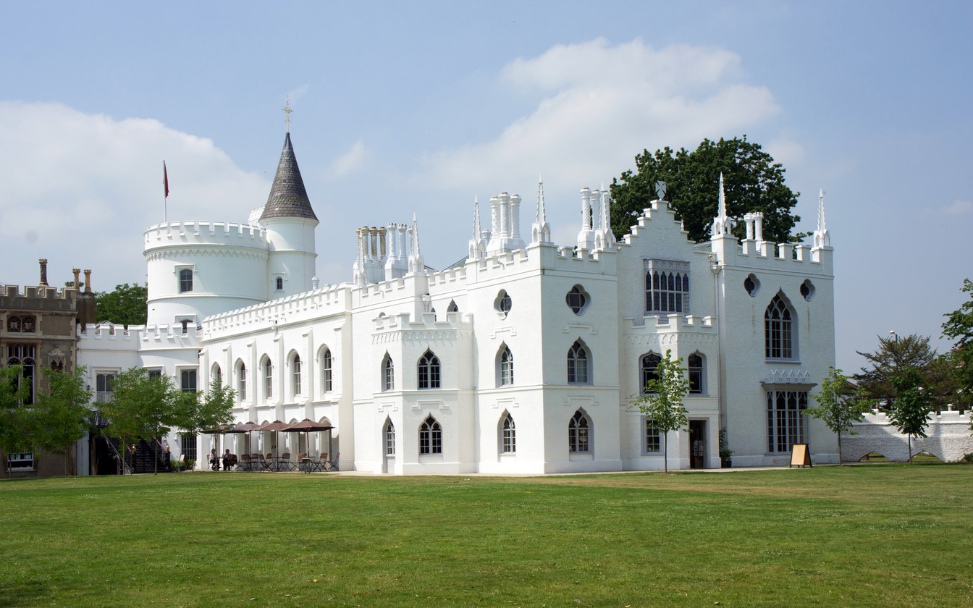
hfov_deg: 47.7
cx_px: 486
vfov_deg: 30.9
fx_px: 1101
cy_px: 289
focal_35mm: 42
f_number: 13
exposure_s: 1/320
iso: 200
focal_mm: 27
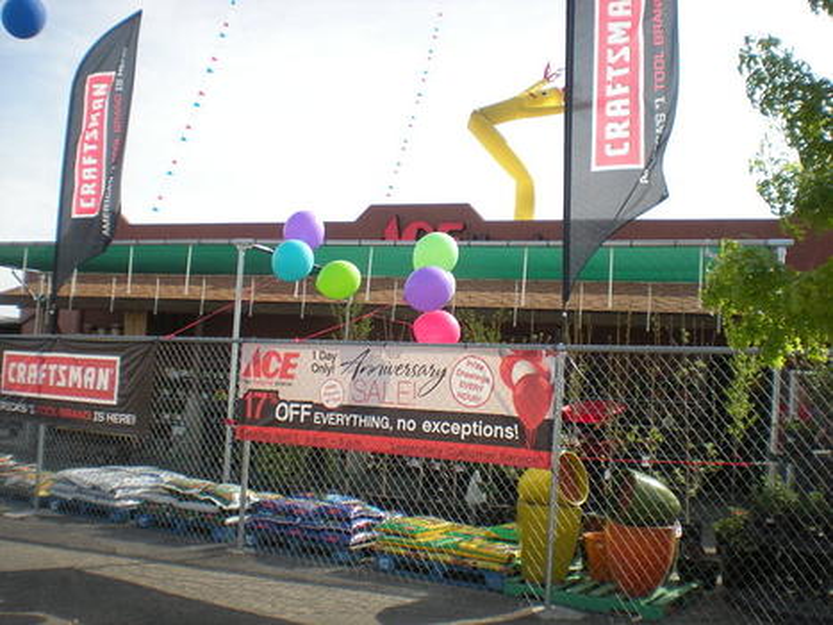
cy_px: 312
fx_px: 914
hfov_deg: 49.0
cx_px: 416
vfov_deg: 37.7
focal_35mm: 38
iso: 89
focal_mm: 6.3
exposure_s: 1/361
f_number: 4.6
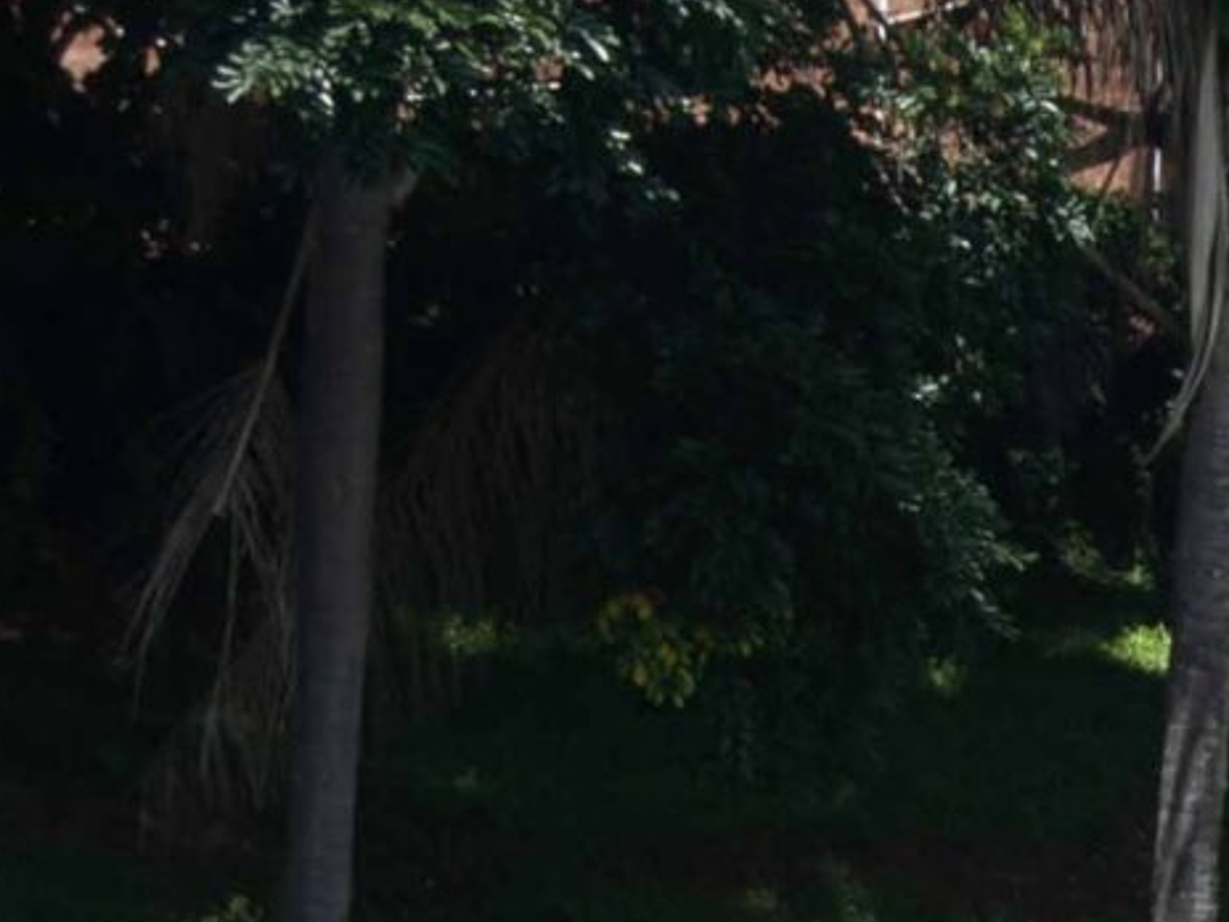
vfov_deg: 4.1
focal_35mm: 359
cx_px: 2061
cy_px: 1558
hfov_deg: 5.5
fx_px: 12734
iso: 100
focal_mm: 45
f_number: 6.3
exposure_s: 1/160
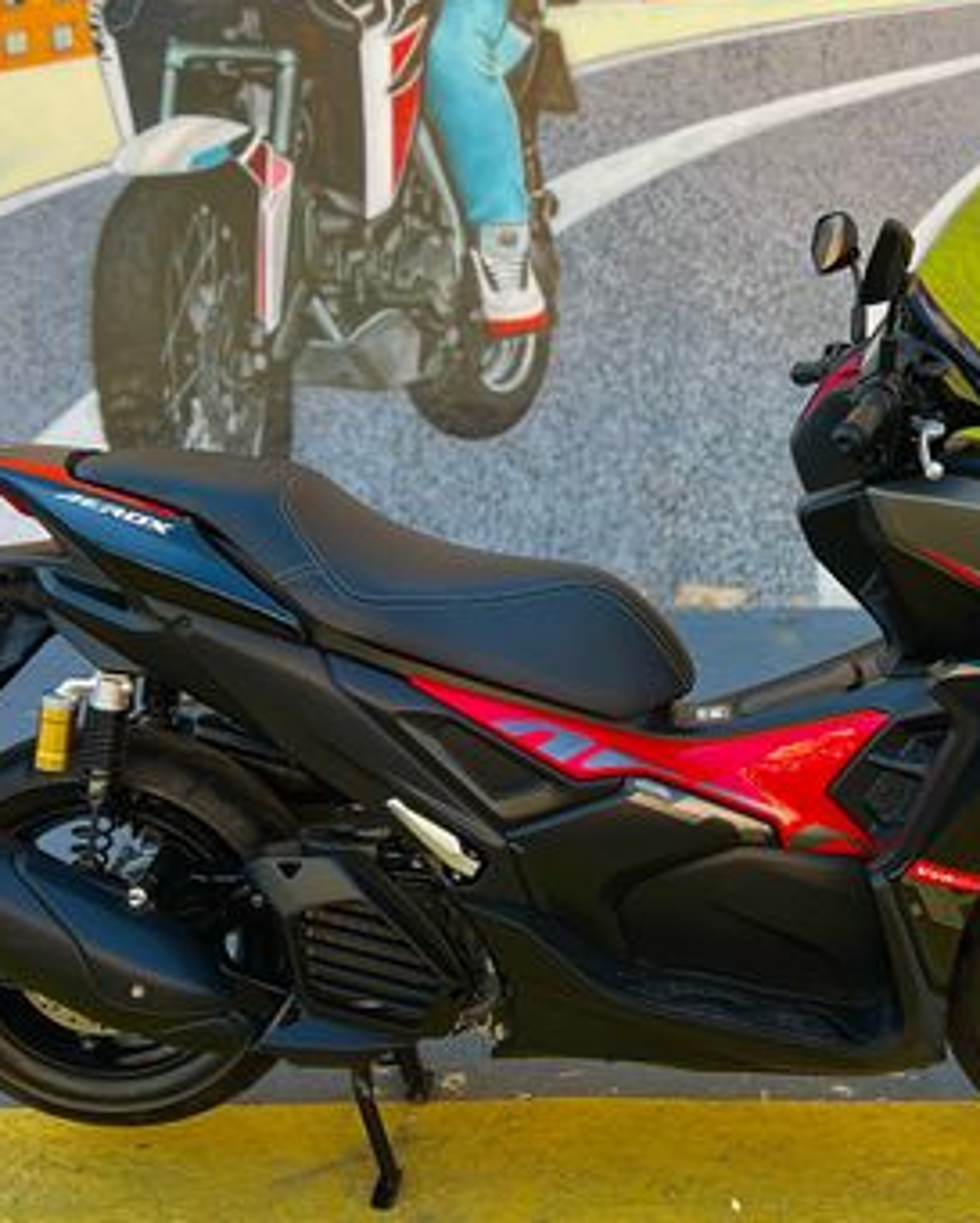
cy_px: 599
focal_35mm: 35
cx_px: 657
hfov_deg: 41.7
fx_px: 1268
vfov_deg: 51.5
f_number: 1.5
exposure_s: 1/473
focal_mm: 5.7
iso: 50
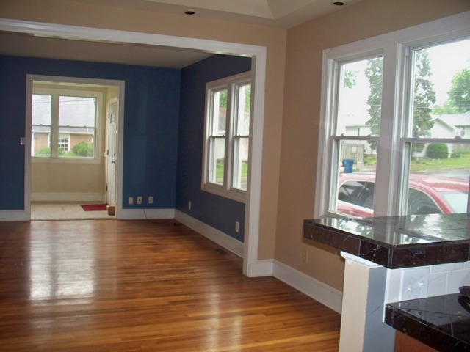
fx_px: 475
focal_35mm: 35
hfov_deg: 52.6
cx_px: 235
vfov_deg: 40.7
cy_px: 176
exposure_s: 1/30
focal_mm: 7.54
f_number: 2.8
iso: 250
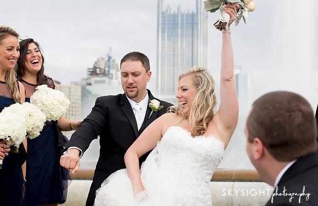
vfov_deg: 16.2
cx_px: 159
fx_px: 723
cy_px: 103
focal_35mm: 82
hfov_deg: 24.8
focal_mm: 80
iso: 400
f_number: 8
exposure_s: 1/400
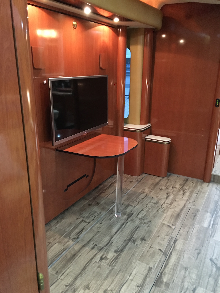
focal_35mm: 29
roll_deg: -0.6
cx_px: 110
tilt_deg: -16.7
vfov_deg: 61.7
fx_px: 246
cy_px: 146
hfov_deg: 48.2
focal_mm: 4.15
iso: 500
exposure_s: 1/15
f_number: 2.2
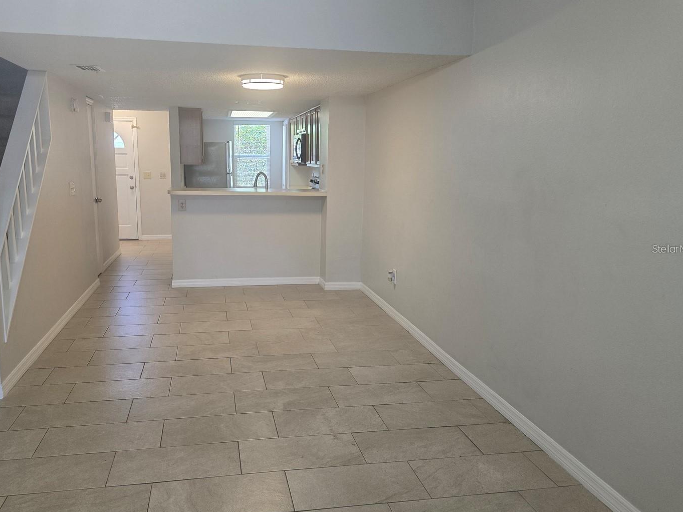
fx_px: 533
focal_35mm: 27
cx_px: 299
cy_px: 248
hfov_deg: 65.1
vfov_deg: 51.3
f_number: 1.7
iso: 250
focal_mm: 6.3
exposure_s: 1/120
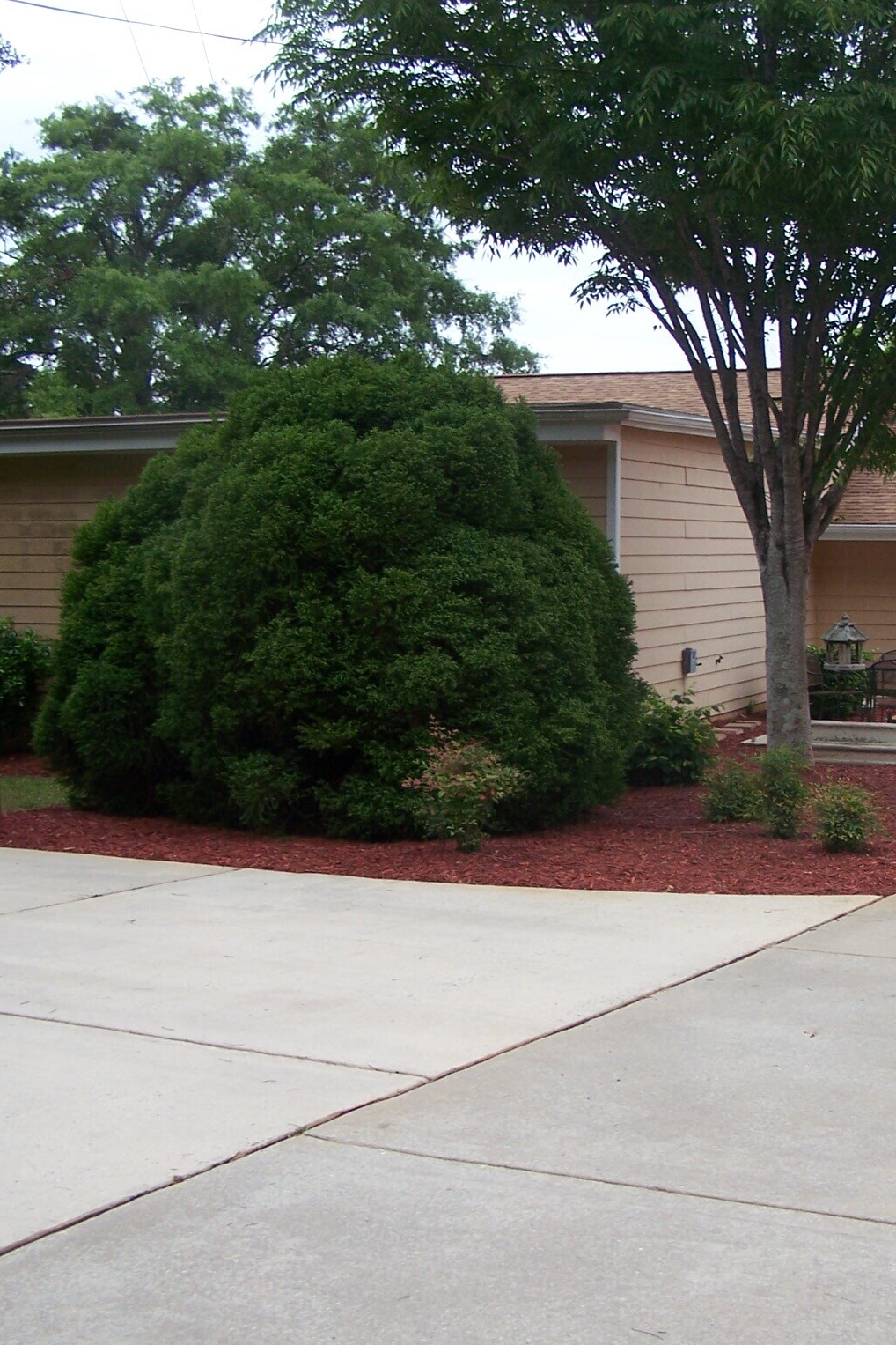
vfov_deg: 37.5
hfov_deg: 25.3
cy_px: 671
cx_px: 617
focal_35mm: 53
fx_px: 1979
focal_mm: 6.3
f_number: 2.8
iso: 80
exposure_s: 1/500
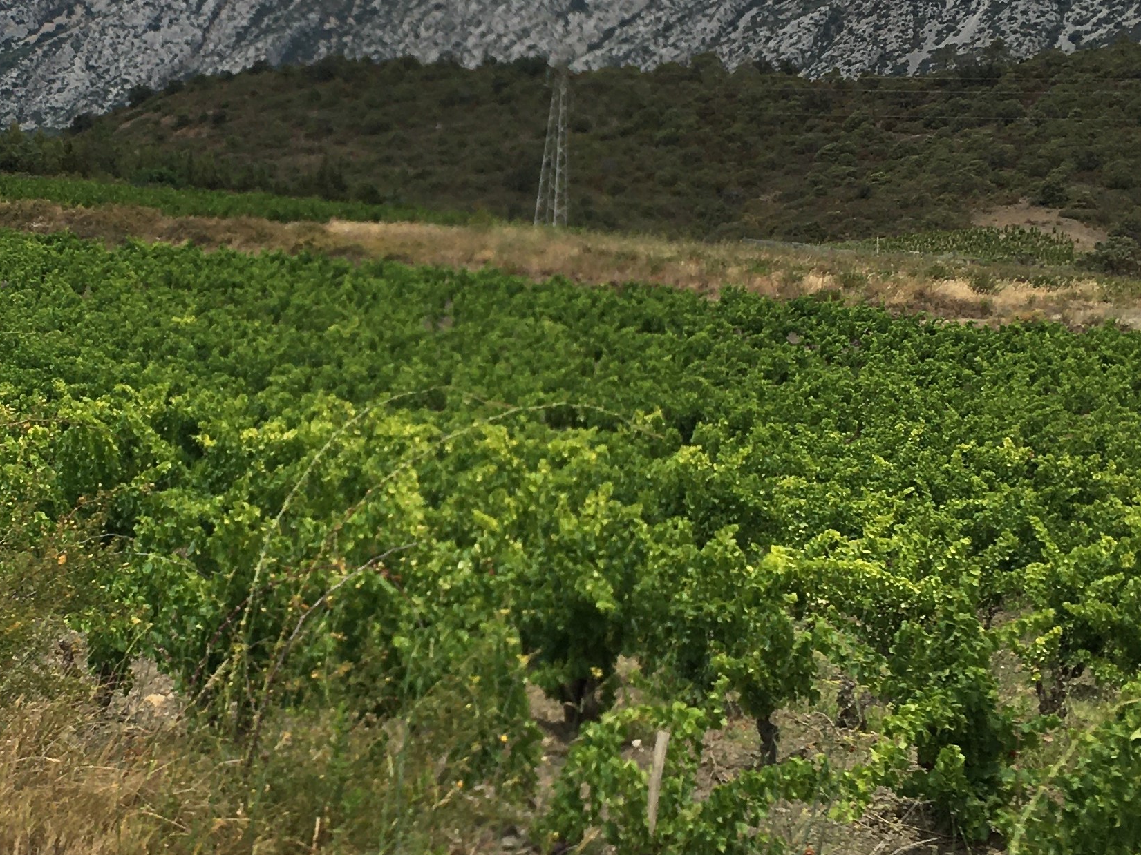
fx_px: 1747
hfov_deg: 34.7
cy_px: 373
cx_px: 181
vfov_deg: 27.5
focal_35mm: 53
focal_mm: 4.15
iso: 25
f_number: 2.2
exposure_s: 1/2079
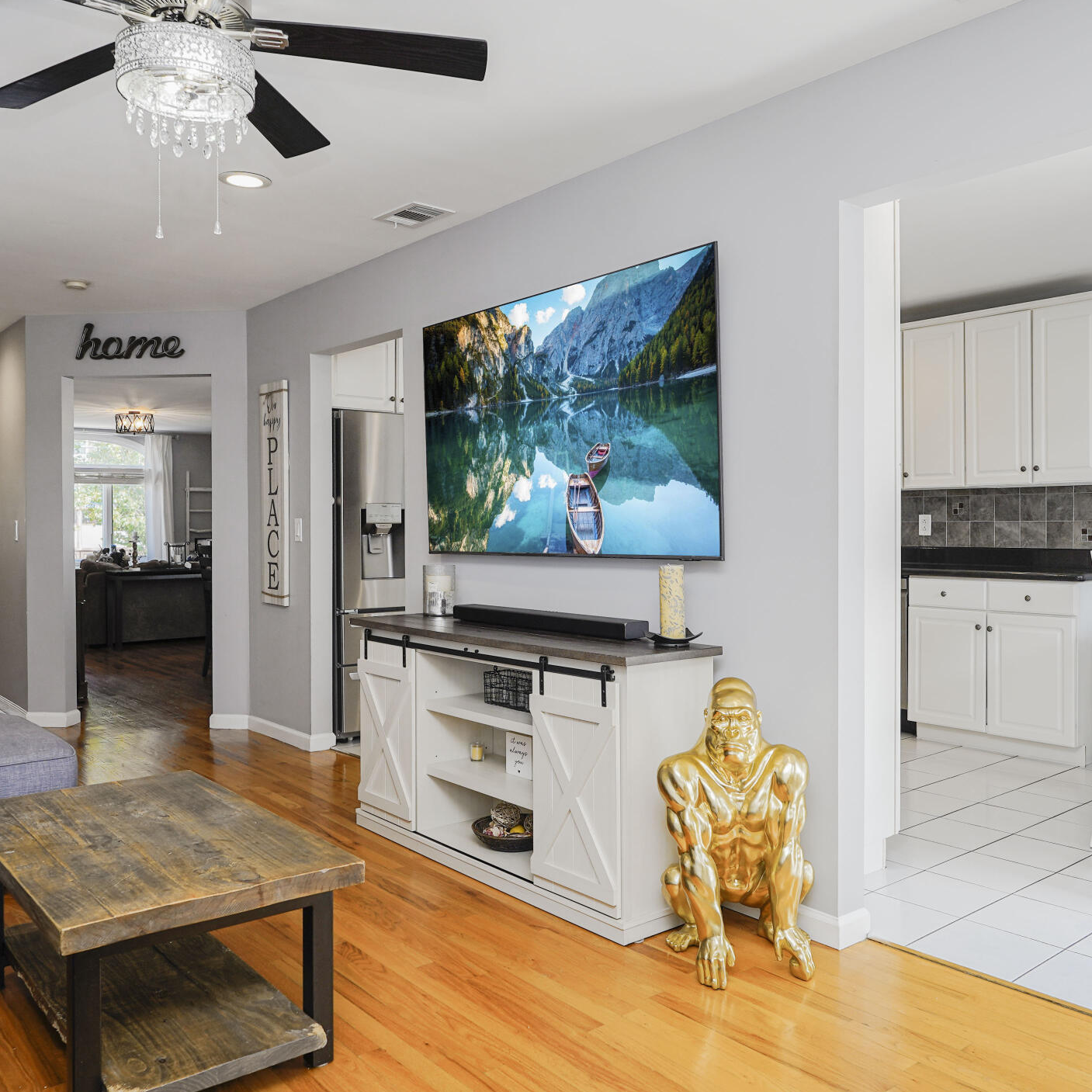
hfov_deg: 55.6
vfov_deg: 55.6
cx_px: 587
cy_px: 544
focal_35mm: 29
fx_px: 1035
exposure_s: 1/40
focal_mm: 16
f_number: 4.5
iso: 100
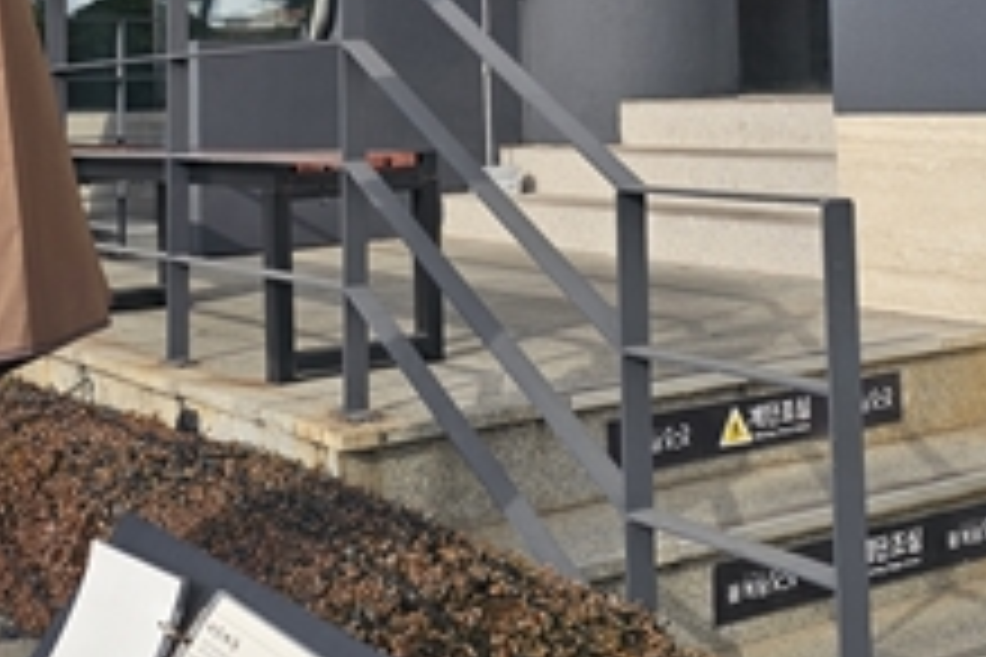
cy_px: 32
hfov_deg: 33.4
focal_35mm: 60
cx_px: 538
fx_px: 1643
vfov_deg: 21.9
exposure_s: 1/622
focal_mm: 6.3
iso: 10
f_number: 1.7
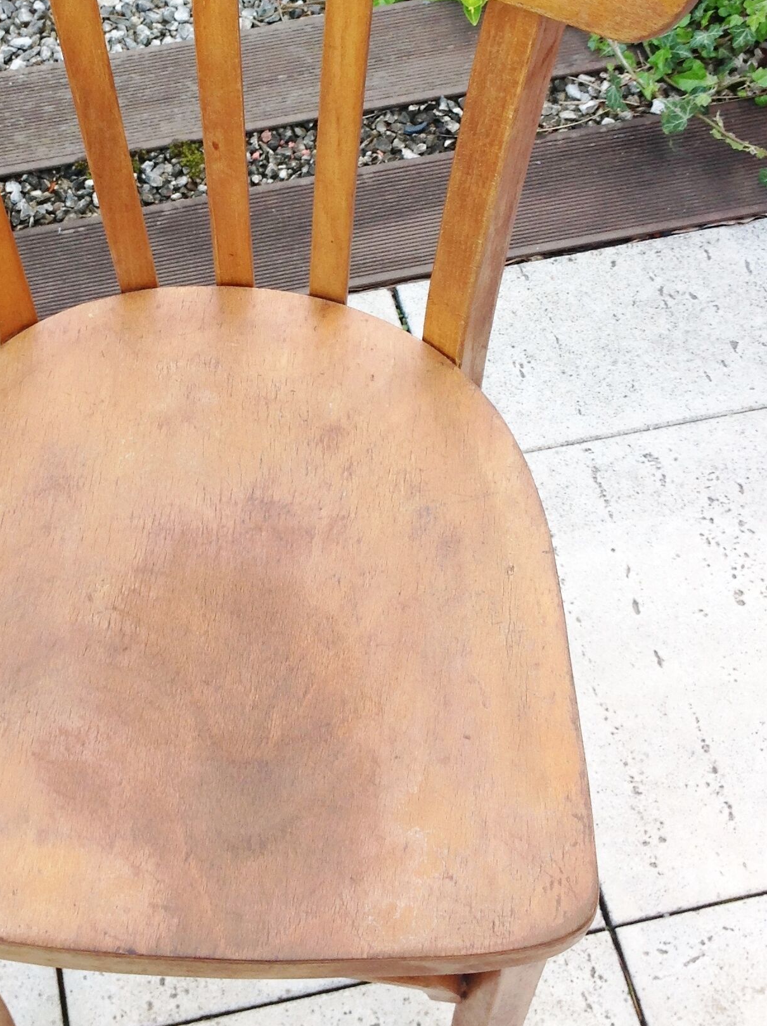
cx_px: 226
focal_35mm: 56
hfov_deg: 25.8
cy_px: 321
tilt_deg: -54.8
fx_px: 1659
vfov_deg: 34.0
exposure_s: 1/150
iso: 50
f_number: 2.4
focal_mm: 4.28
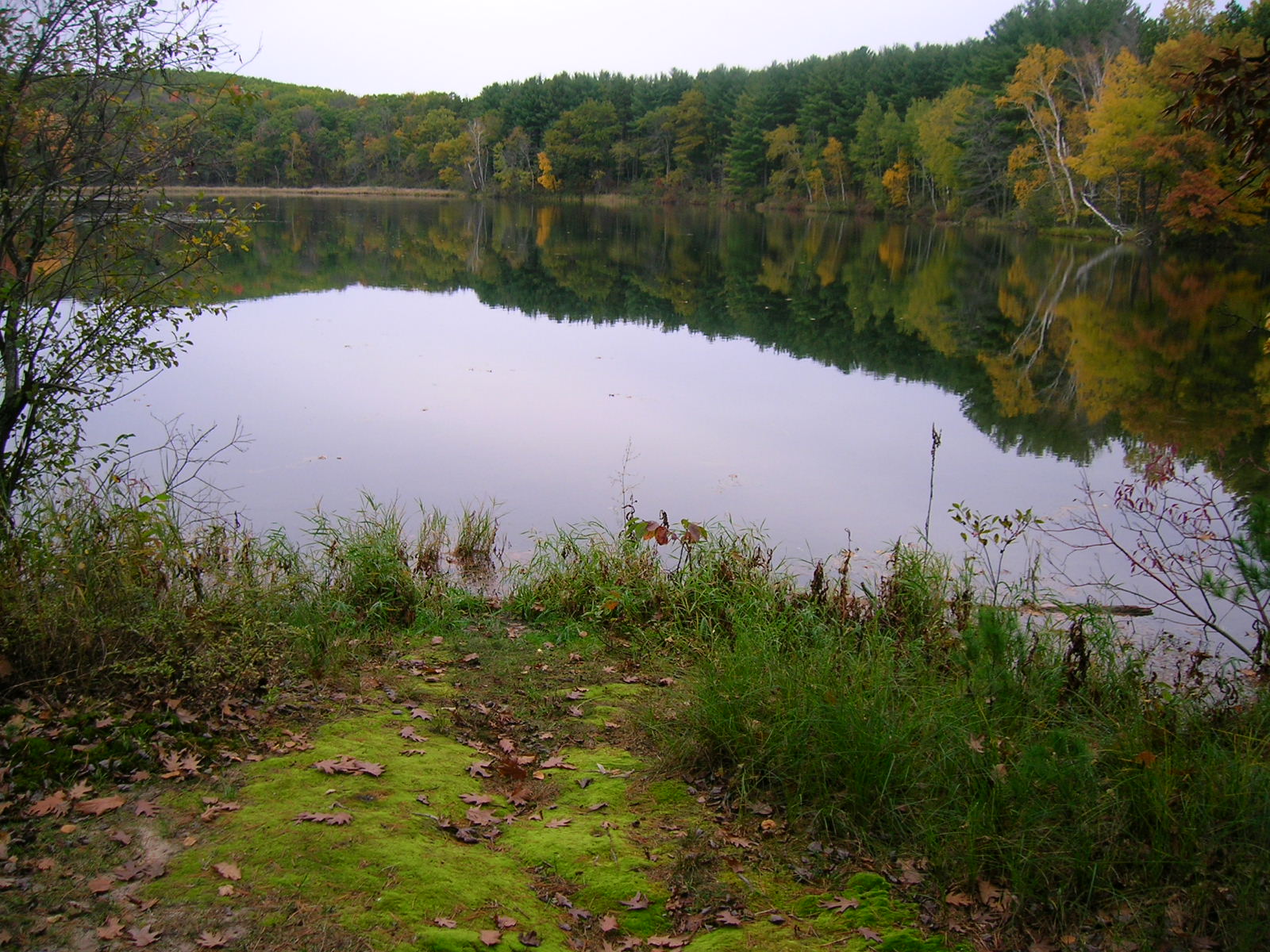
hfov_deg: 54.0
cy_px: 476
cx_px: 635
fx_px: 1247
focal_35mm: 34
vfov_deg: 41.8
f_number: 2.9
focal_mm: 5.7
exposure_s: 1/46.2
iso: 50
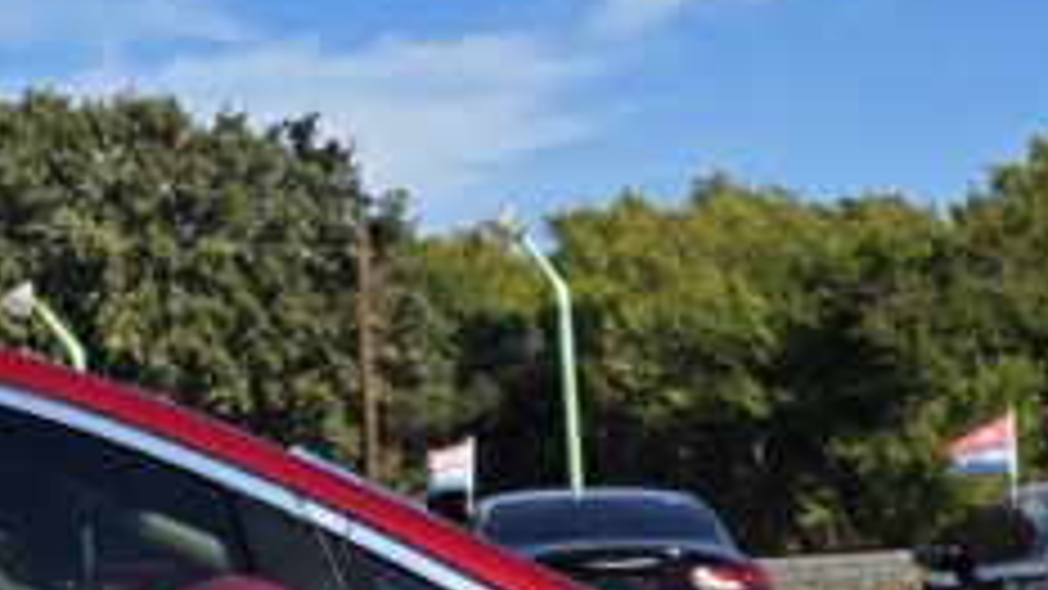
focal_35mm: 110
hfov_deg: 18.4
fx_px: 3056
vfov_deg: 11.0
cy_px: 185
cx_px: -220
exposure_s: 1/914
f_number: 1.7
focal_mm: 6.3
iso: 12
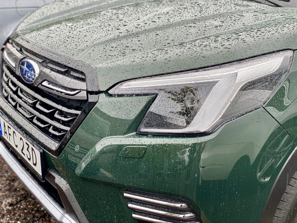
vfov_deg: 28.0
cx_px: 148
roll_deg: +0.8
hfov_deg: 36.8
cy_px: 112
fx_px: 446
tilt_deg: -20.4
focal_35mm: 52
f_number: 2
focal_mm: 6
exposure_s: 1/243
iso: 20
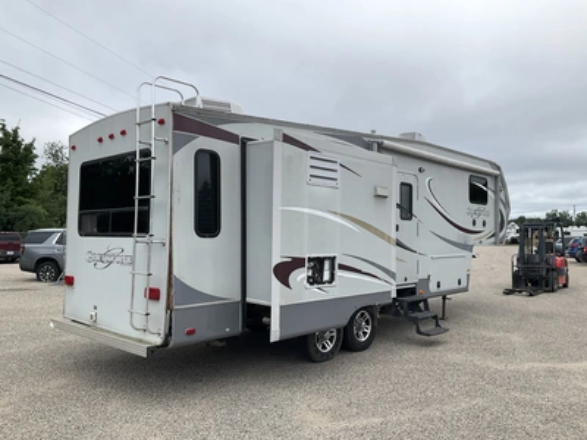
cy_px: 220
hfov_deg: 61.7
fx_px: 492
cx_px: 294
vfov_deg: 48.2
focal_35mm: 29
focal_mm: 3
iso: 25
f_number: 1.8
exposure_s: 1/997
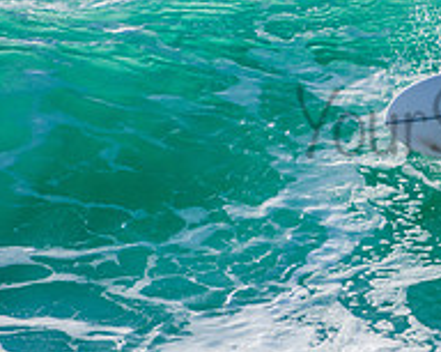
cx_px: 533
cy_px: 102
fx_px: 22194
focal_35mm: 1703
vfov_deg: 0.9
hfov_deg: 1.1
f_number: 5.6
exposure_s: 1/2000
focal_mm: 400
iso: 320
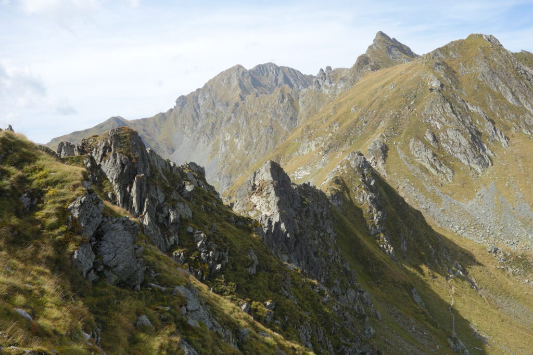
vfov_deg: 36.0
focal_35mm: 37
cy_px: 178
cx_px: 266
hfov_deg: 51.9
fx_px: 548
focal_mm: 13.9
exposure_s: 1/320
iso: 125
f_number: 5.6
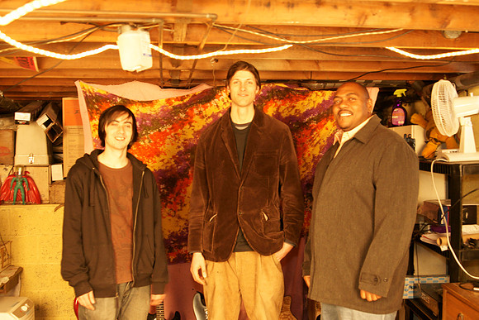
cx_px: 240
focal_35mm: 42
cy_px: 160
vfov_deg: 31.9
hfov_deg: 46.4
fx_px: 559
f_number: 2.8
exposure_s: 1/8
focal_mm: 28
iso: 800
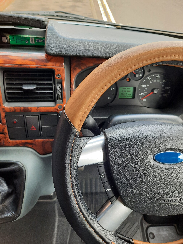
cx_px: 92
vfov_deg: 69.4
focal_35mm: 25
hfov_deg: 54.9
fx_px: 176
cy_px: 122
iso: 50
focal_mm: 4.6
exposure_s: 1/50
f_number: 2
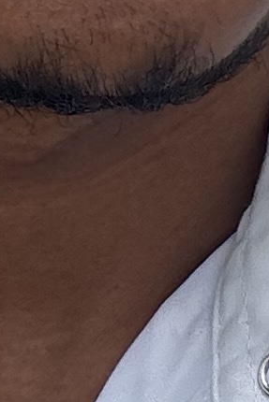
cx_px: 163
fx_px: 2508
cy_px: -106
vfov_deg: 9.1
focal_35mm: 224
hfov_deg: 6.1
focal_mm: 2.69
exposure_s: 1/395
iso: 25
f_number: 1.9
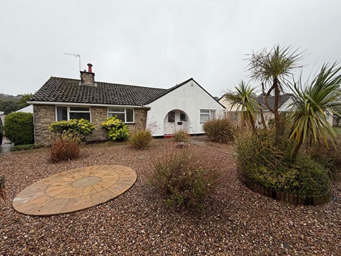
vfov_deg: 85.7
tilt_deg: -3.5
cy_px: 128
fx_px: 138
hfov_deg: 102.1
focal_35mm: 14
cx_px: 170
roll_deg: -0.2
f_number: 2.2
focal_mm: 2.22
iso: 50
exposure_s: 1/335
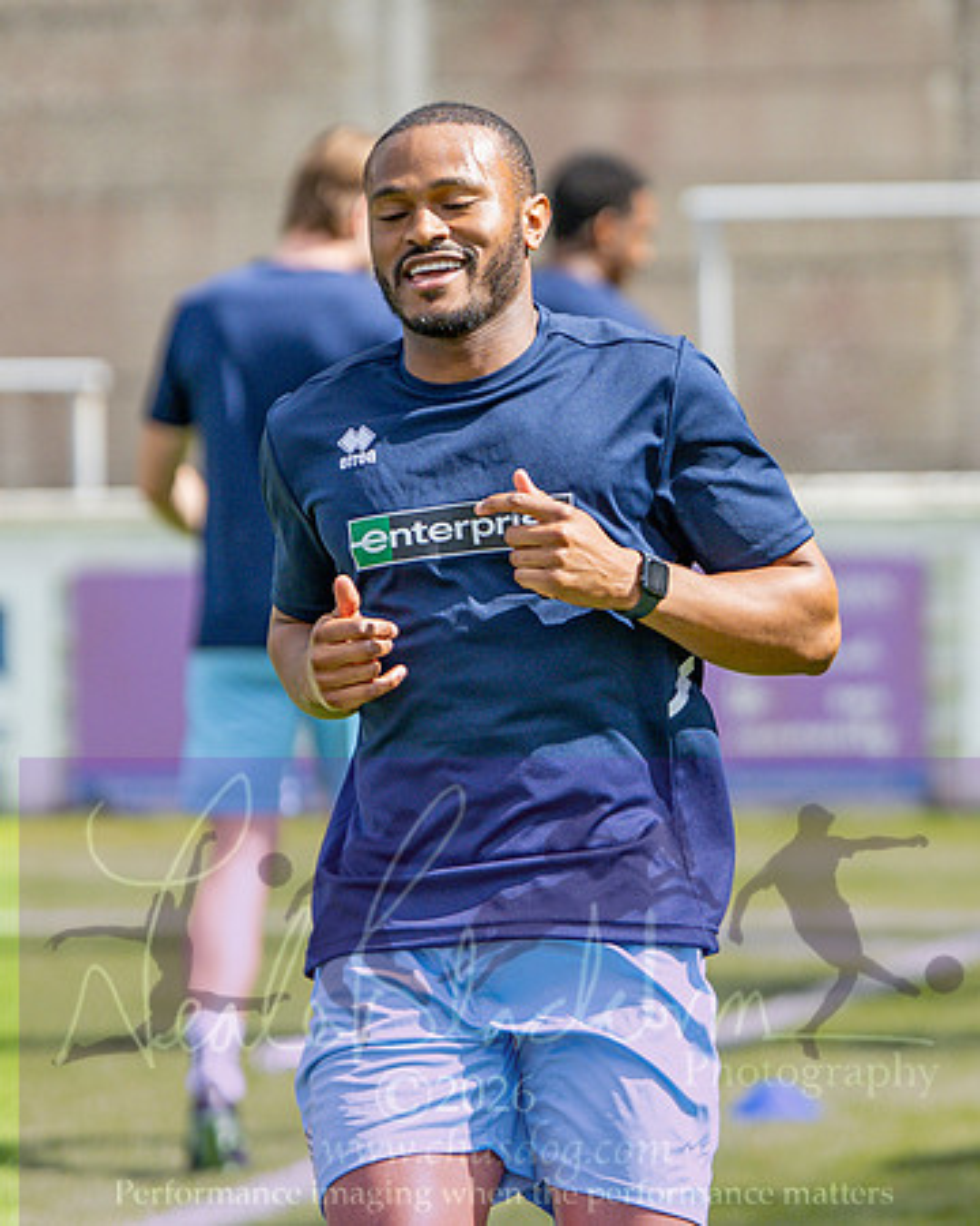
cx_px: 779
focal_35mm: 254
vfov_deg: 7.6
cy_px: 385
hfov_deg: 6.1
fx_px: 9212
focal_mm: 85
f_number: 1.6
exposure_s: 1/6400
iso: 180
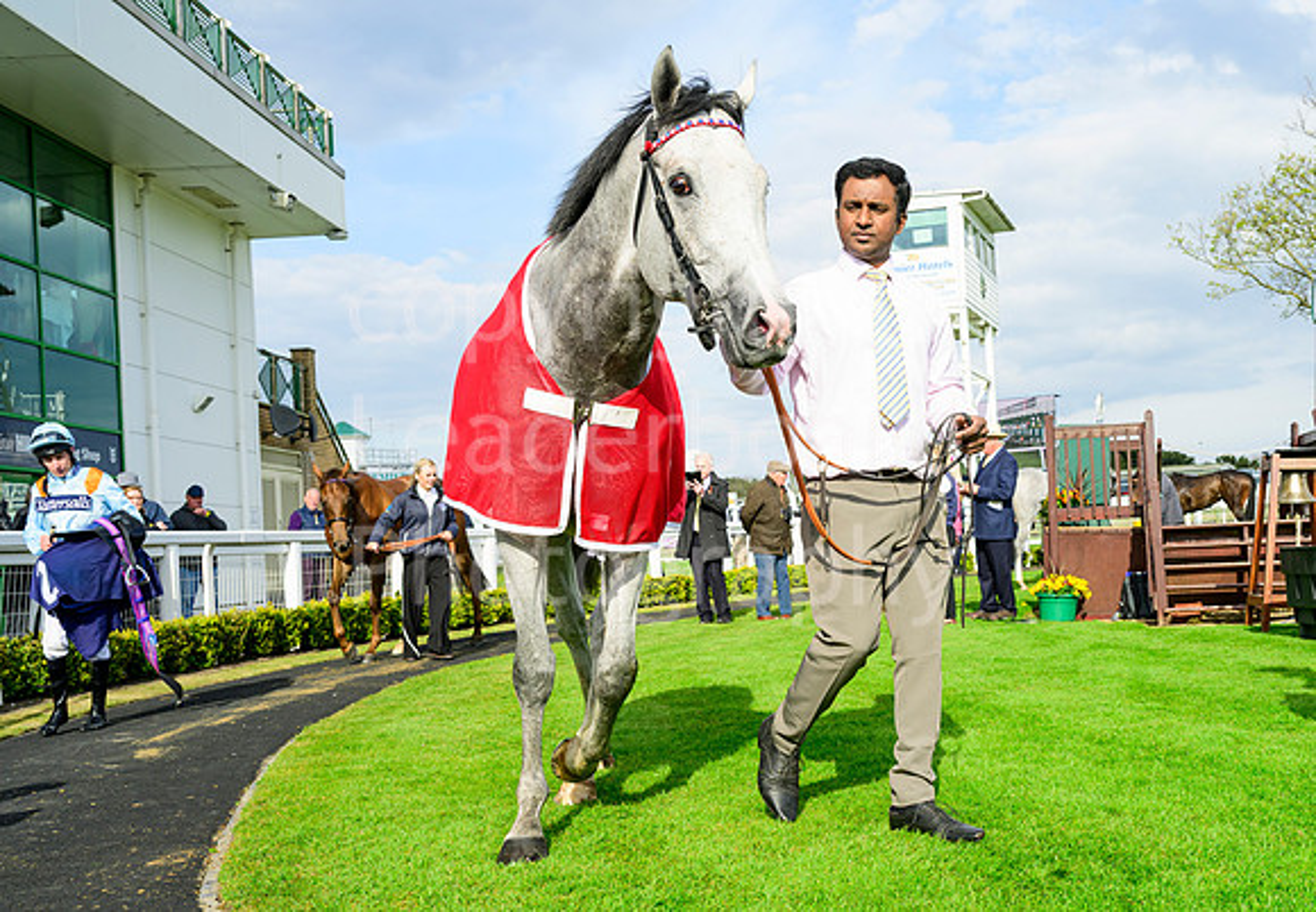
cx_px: 784
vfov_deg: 33.3
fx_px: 1521
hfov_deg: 46.5
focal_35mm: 41
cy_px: 506
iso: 400
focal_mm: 33
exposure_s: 1/640
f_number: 7.1
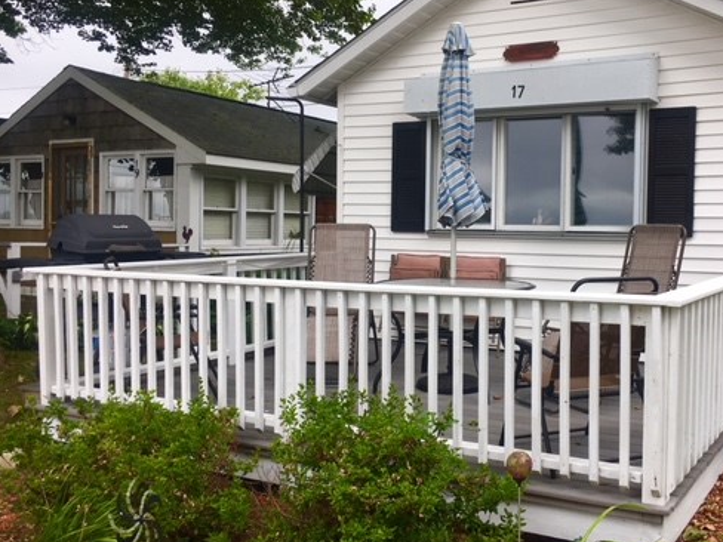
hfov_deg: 48.3
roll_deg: -1.2
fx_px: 794
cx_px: 471
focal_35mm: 38
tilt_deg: -0.4
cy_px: 253
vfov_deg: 37.7
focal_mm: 4.15
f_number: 2.2
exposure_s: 1/516
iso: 25
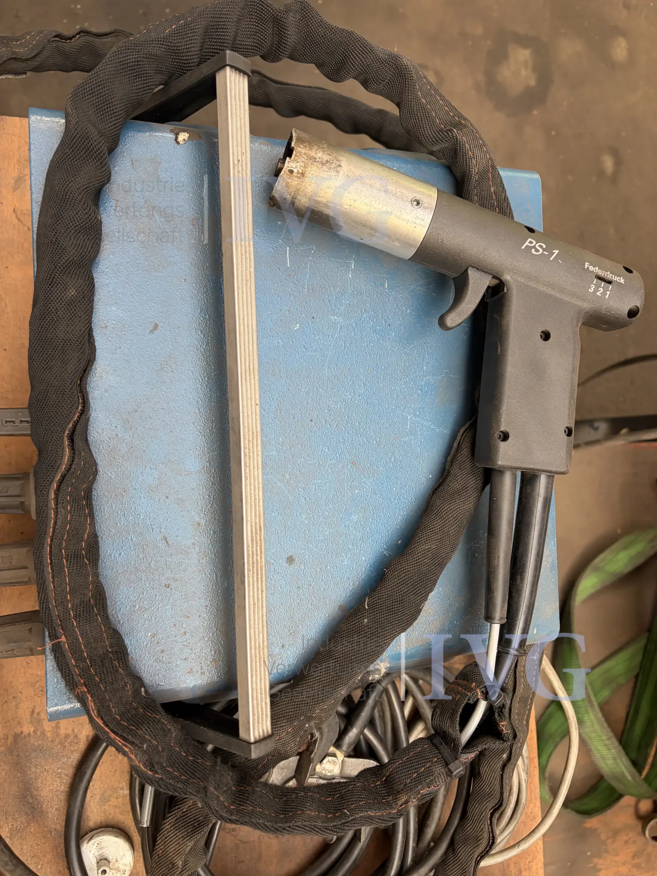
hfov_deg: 53.1
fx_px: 658
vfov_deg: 67.3
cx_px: 328
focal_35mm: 26
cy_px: 438
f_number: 1.6
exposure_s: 1/121
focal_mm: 5.96
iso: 80
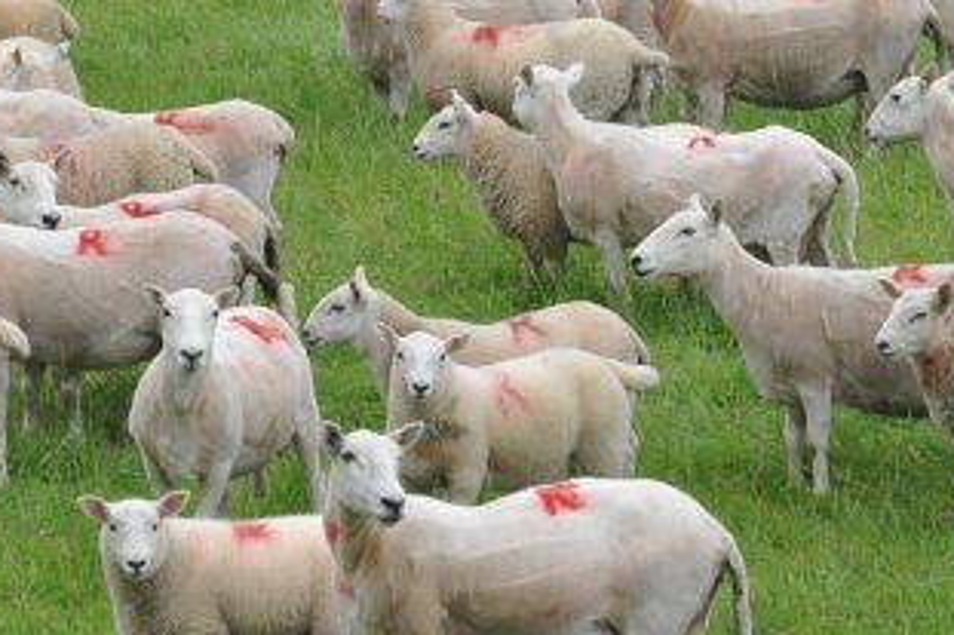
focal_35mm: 513
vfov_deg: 2.7
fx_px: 13587
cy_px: -100
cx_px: 169
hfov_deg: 4.0
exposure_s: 1/400
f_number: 14
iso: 1600
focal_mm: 190
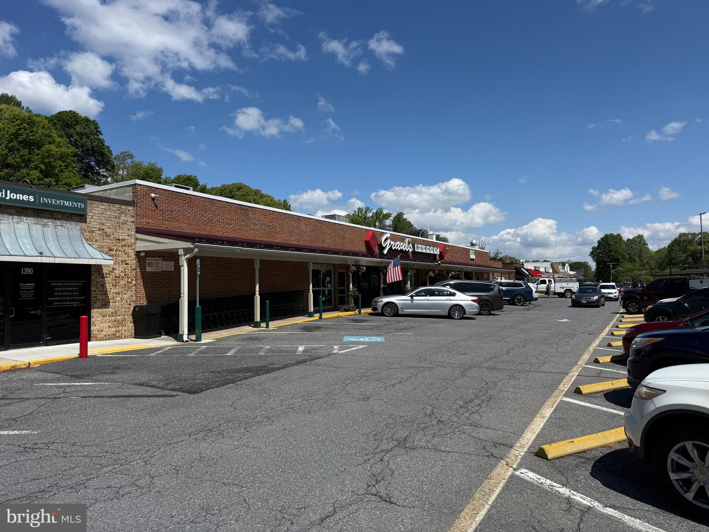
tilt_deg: +2.8
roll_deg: +1.3
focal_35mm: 24
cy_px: 266
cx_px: 354
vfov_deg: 56.8
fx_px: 492
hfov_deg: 71.6
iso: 80
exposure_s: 1/7353
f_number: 1.78
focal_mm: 6.76
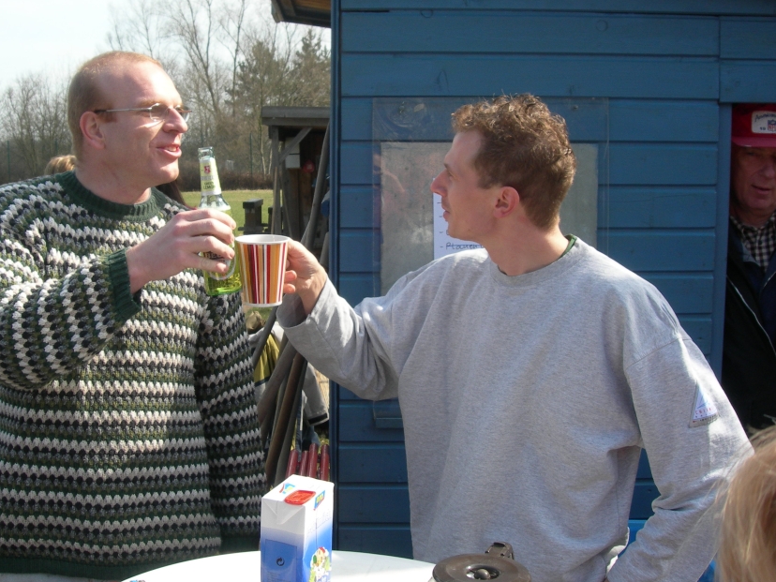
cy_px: 259
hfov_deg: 40.4
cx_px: 354
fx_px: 1054
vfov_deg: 30.9
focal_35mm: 47
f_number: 4.8
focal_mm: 7.8
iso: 50
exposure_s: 1/273
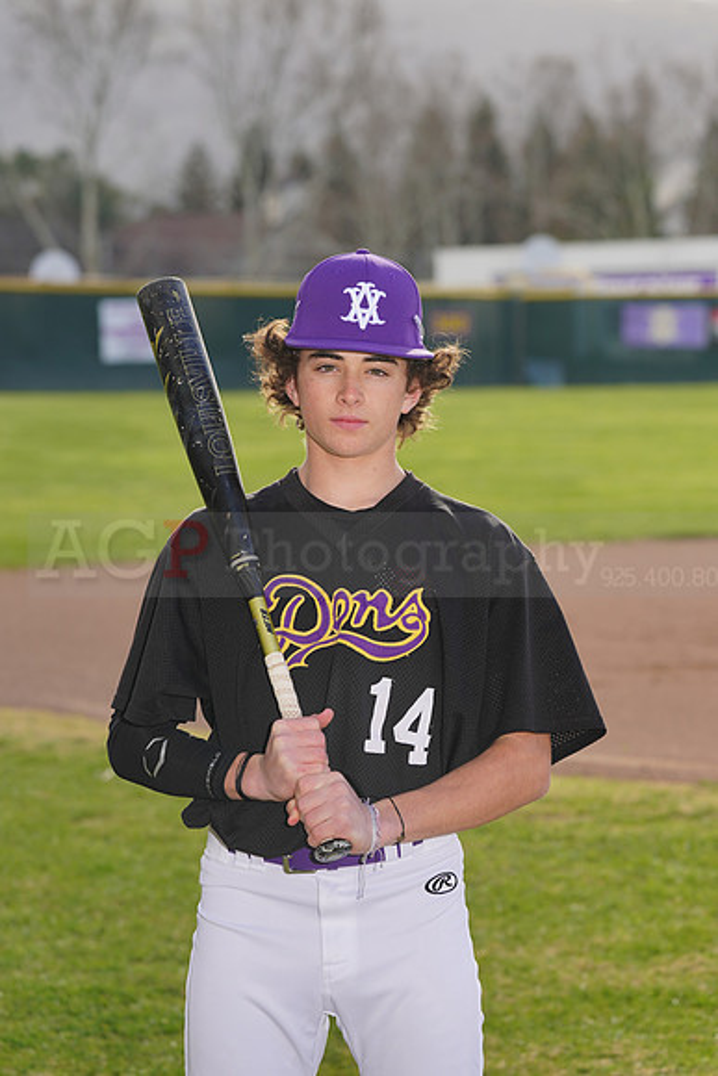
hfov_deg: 9.0
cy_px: 538
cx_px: 359
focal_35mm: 152
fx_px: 4544
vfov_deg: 13.5
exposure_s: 1/200
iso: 100
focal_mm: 152
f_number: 7.1
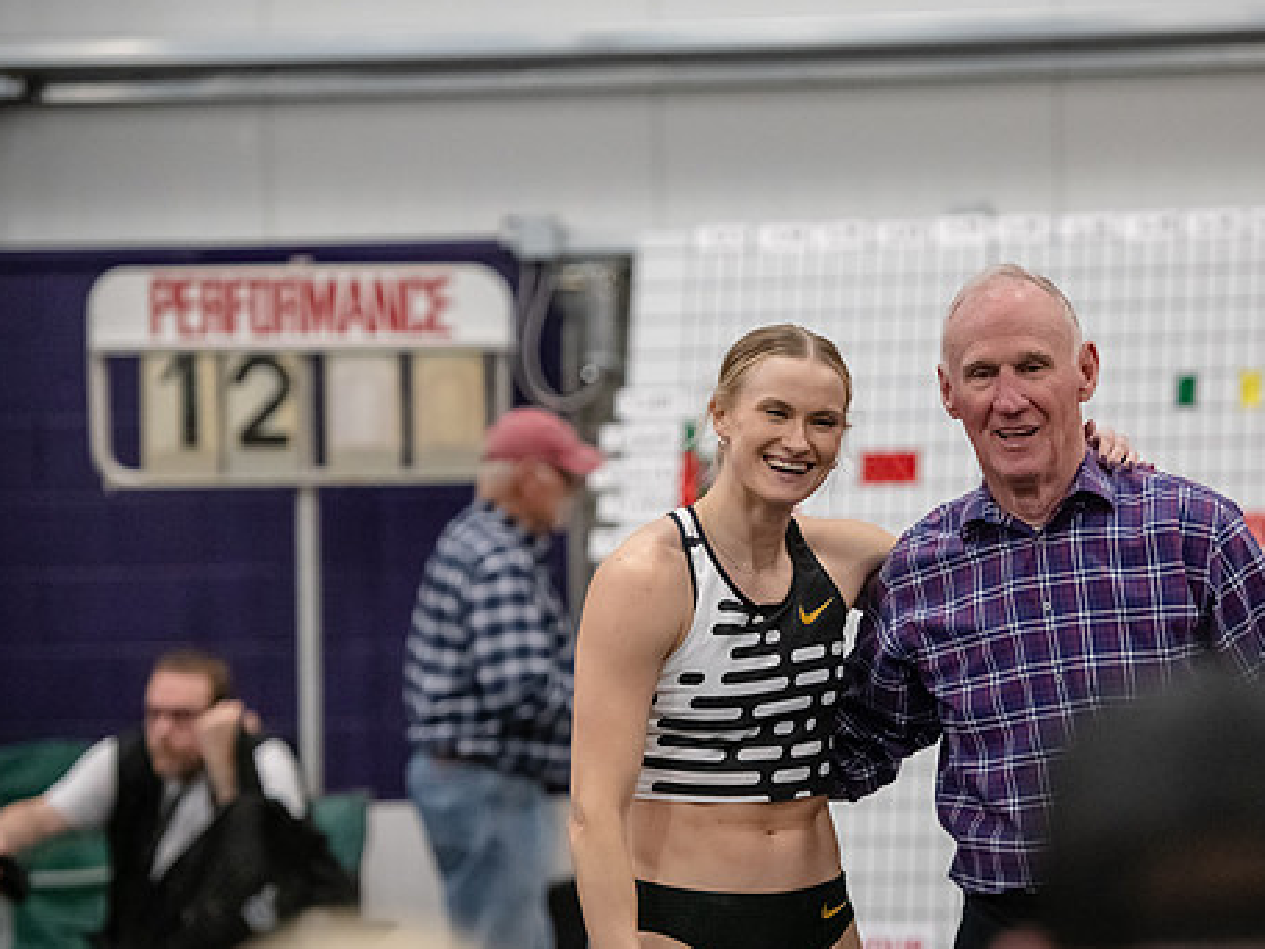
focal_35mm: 159
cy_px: 523
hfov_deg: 12.4
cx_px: 768
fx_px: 5810
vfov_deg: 9.3
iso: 6400
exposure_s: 1/800
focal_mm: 130
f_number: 2.8
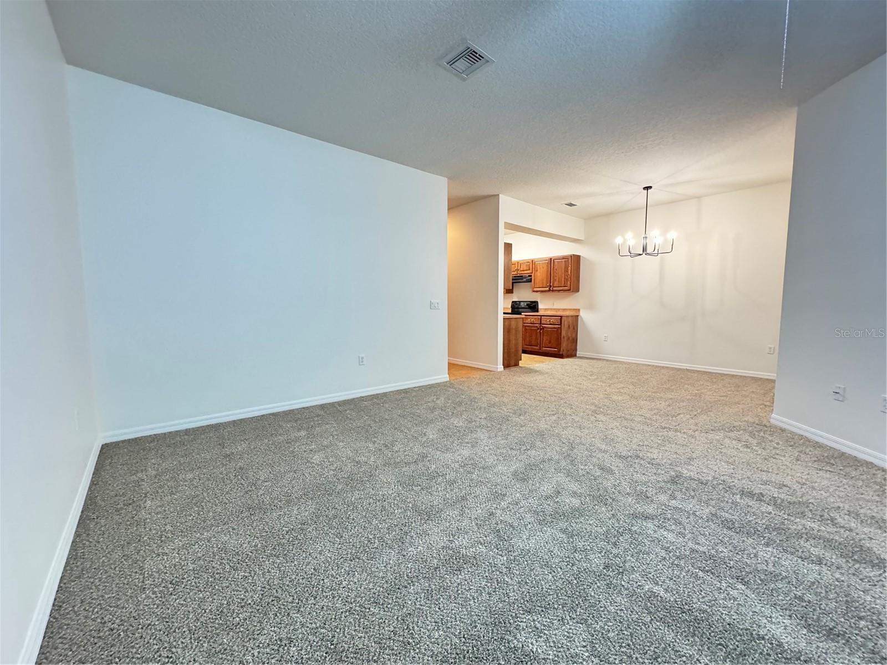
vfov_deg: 85.7
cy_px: 332
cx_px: 444
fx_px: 359
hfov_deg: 102.1
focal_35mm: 14
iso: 1000
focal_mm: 2.22
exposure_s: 1/60
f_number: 2.2
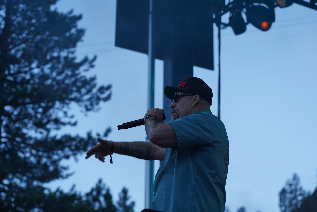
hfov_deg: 19.5
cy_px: 106
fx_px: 925
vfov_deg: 13.0
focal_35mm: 105
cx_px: 158
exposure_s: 1/200
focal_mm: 105
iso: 100
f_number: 5
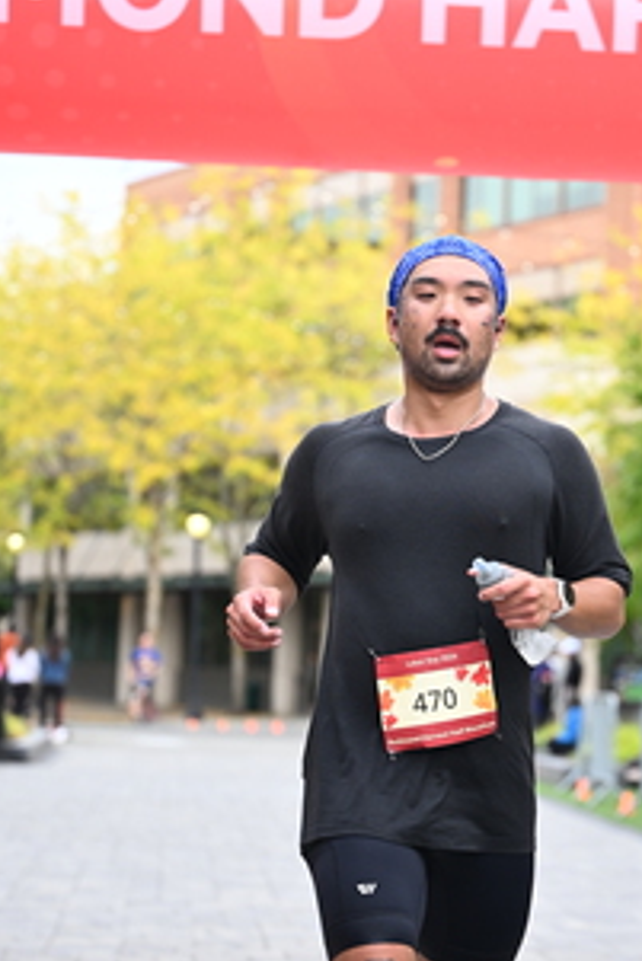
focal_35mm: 128
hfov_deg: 10.7
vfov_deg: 16.0
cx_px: 484
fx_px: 3420
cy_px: 524
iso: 640
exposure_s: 1/1250
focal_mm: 70
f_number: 2.8
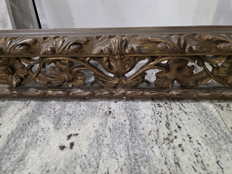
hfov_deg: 73.9
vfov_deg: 58.9
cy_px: 87
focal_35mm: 23
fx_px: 154
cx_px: 116
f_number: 1.7
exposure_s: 1/100
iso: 800
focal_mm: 6.3
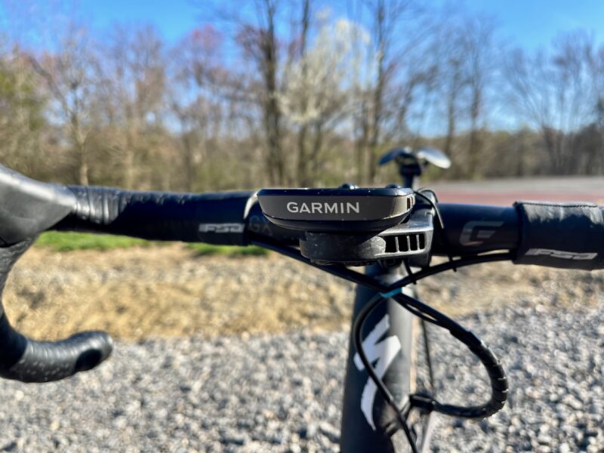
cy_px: 226
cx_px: 302
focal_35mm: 26
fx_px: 454
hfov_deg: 67.3
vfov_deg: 53.1
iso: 32
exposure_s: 1/1164
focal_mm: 5.1
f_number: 1.6
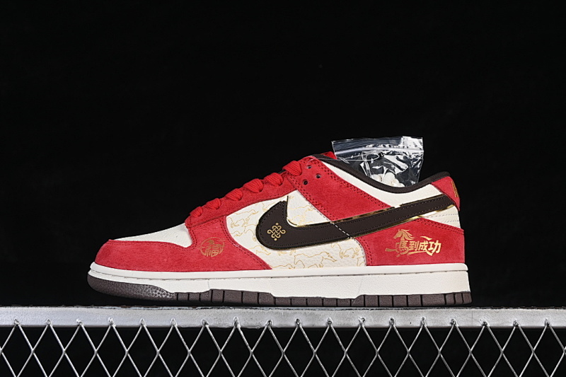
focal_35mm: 75
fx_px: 1179
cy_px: 188
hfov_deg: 27.0
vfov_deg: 18.2
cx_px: 283
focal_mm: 50
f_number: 8
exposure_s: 1/80
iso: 160
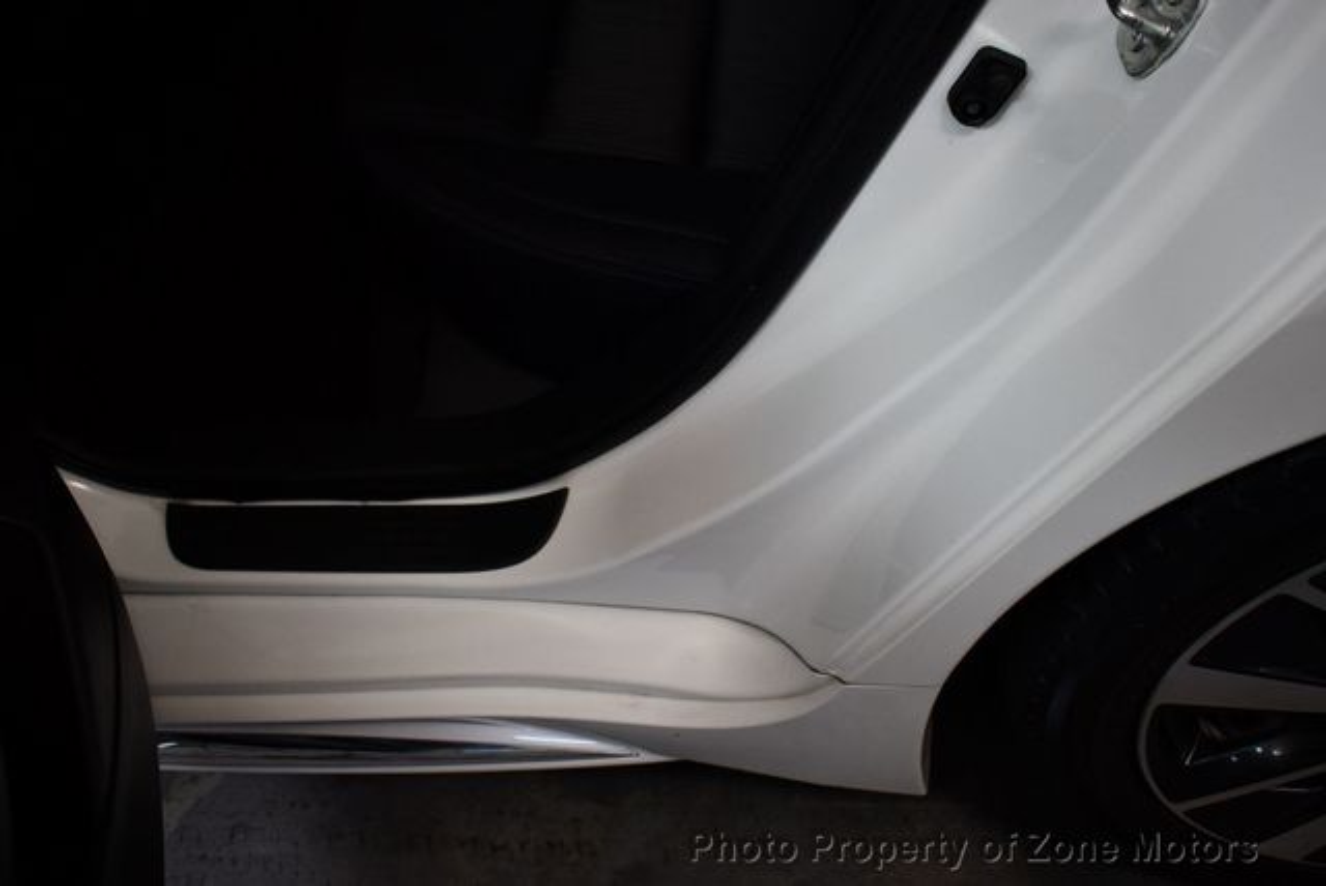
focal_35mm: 36
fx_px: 1327
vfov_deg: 36.9
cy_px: 443
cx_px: 663
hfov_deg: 53.1
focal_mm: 18
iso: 450
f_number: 3.5
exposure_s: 1/250
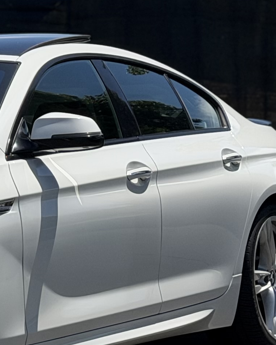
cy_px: 105
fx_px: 2032
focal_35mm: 199
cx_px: -201
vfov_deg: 9.7
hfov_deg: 7.6
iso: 64
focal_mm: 6.76
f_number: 1.78
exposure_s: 1/6024
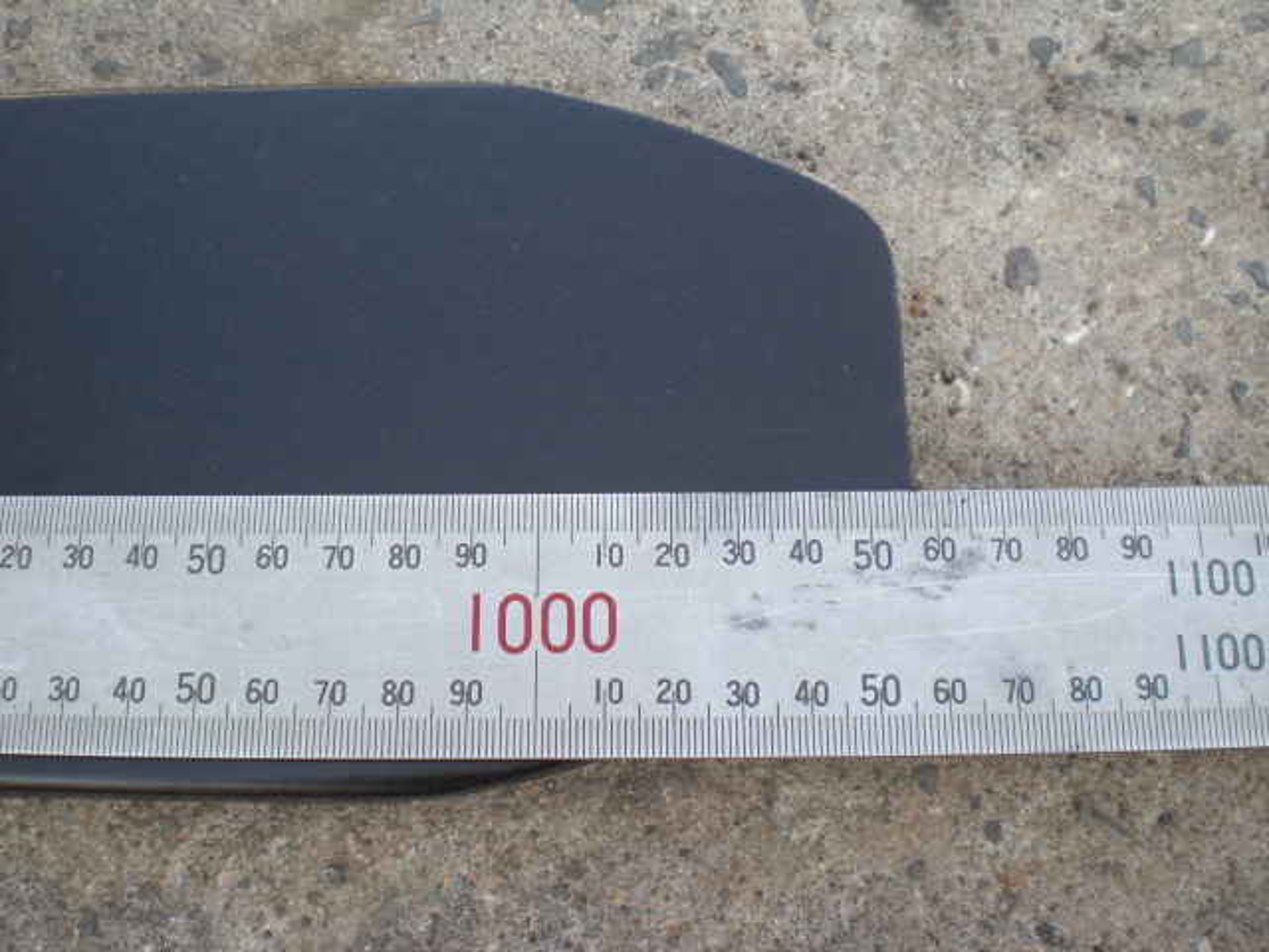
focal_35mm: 38
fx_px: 1393
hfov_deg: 49.0
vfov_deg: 37.7
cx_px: 634
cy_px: 476
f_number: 3.1
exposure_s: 1/125
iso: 64
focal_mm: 6.3
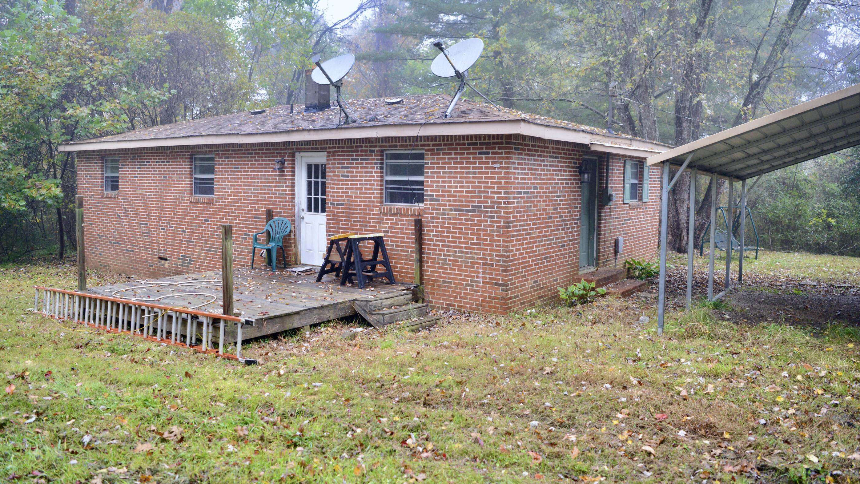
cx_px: 432
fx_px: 616
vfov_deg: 42.9
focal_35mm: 27
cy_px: 222
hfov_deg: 69.9
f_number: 2.8
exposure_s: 1/500
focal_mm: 24
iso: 1600
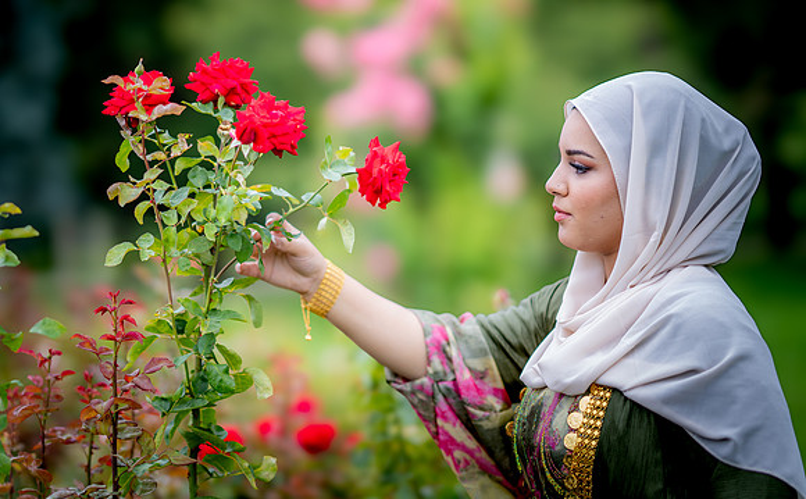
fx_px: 2114
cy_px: 239
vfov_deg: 13.5
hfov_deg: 21.6
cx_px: 367
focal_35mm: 96
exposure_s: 1/1250
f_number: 1.4
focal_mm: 85
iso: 100
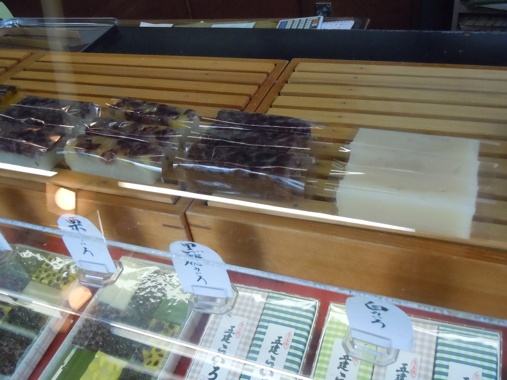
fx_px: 483
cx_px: 254
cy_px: 190
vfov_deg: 42.9
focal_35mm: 33
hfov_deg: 55.4
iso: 800
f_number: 4
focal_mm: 5.9
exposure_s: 1/100
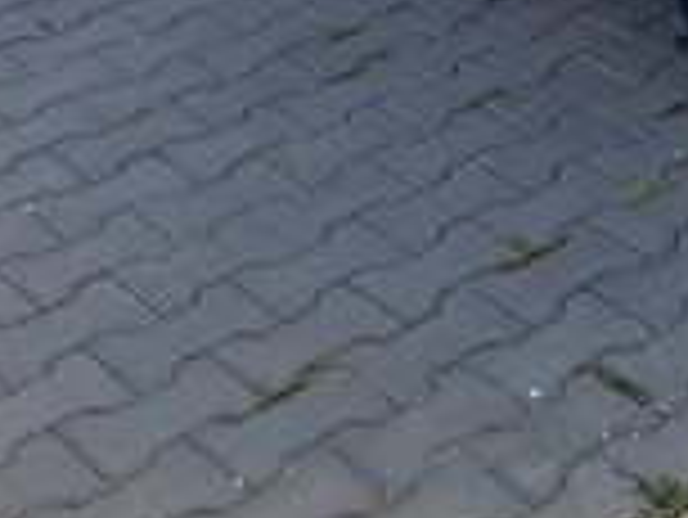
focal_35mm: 90
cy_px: -320
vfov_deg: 14.9
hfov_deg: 19.2
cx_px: 1016
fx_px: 1790
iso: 50
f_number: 1.8
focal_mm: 5.54
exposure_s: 1/1377
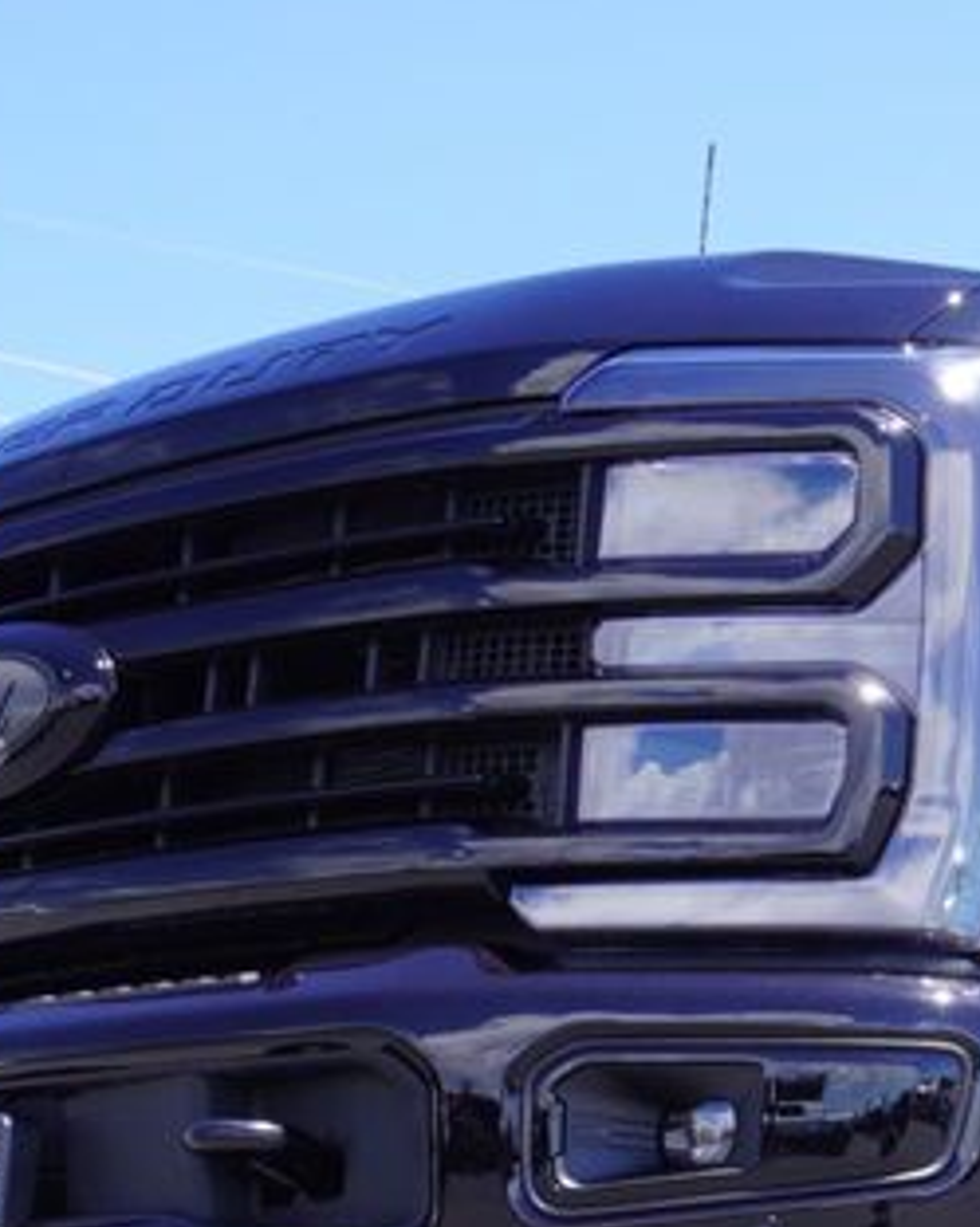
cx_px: 1389
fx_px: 4030
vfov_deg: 17.0
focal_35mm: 111
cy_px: 1176
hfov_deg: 13.2
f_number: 6.3
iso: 100
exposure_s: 1/125
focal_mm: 24
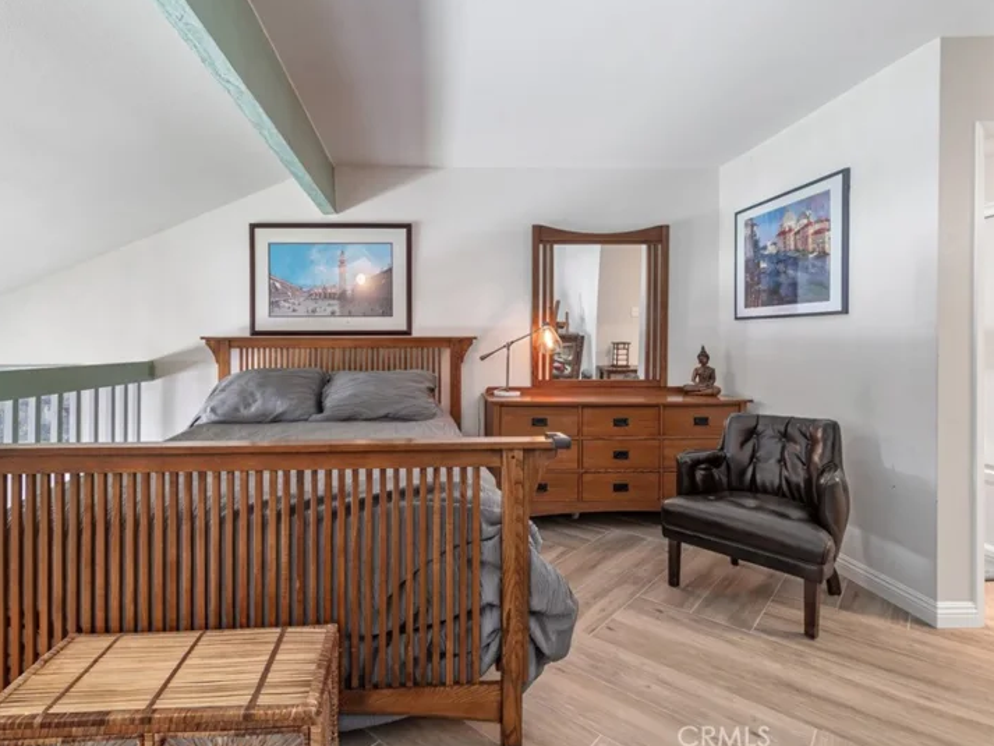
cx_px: 455
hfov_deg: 90.8
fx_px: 488
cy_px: 363
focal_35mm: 17
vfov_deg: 74.7
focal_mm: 10
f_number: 7.1
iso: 320
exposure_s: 1/5
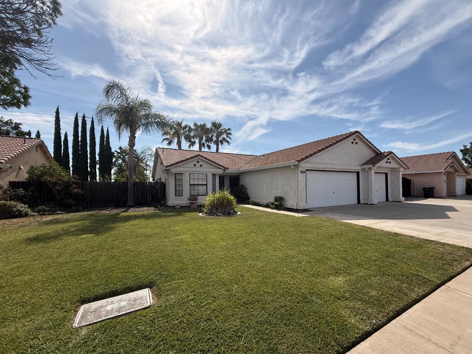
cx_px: 251
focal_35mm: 15
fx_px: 205
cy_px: 187
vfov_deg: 81.7
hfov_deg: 98.0
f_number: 2.2
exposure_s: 1/2506
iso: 50
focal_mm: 2.22
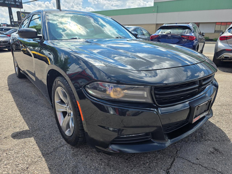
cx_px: 116
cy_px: 87
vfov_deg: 58.9
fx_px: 154
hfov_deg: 73.9
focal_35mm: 23
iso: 80
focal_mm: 6.3
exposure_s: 1/4889
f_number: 1.7
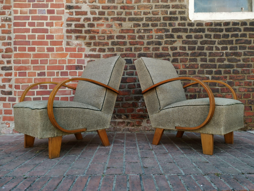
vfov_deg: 46.8
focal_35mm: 30
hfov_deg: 60.0
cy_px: 96
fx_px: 220
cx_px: 127
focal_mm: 5.58
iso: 50
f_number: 1.8
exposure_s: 1/175
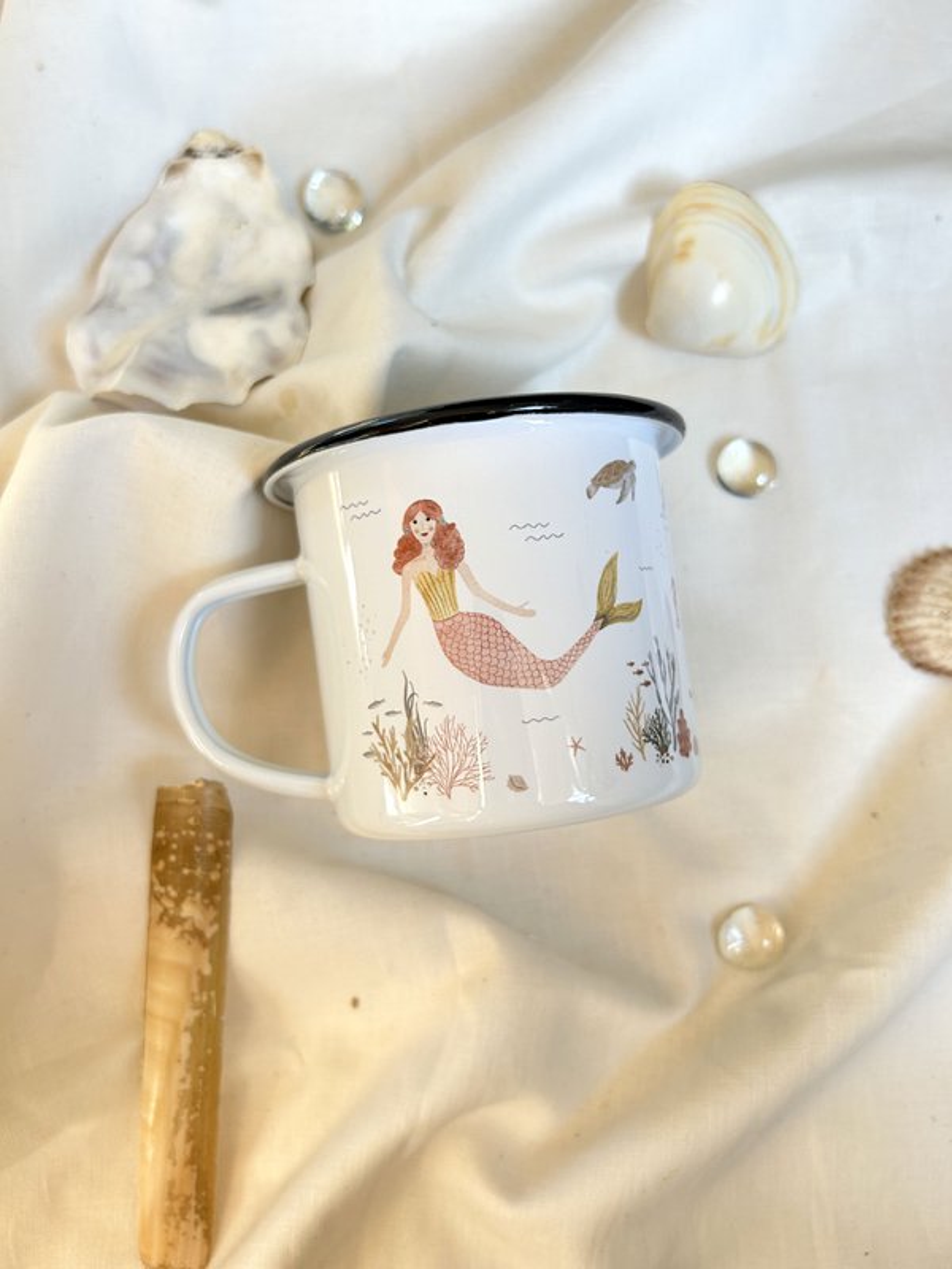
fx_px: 953
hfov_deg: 53.1
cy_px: 634
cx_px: 476
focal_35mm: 26
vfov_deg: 67.3
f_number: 1.5
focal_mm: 5.7
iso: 100
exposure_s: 1/121
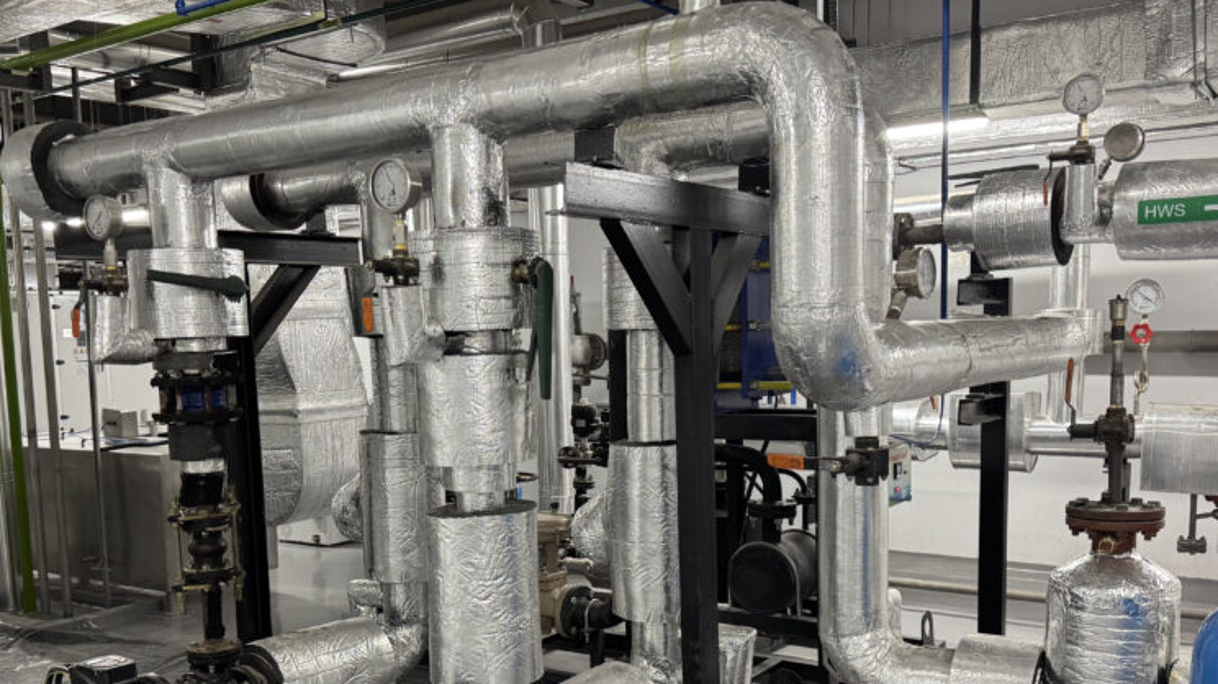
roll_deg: +1.8
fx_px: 1162
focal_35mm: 36
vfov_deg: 32.4
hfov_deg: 55.2
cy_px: 475
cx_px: 563
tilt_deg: -5.0
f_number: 1.78
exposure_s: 1/50
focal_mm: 6.76
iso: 250
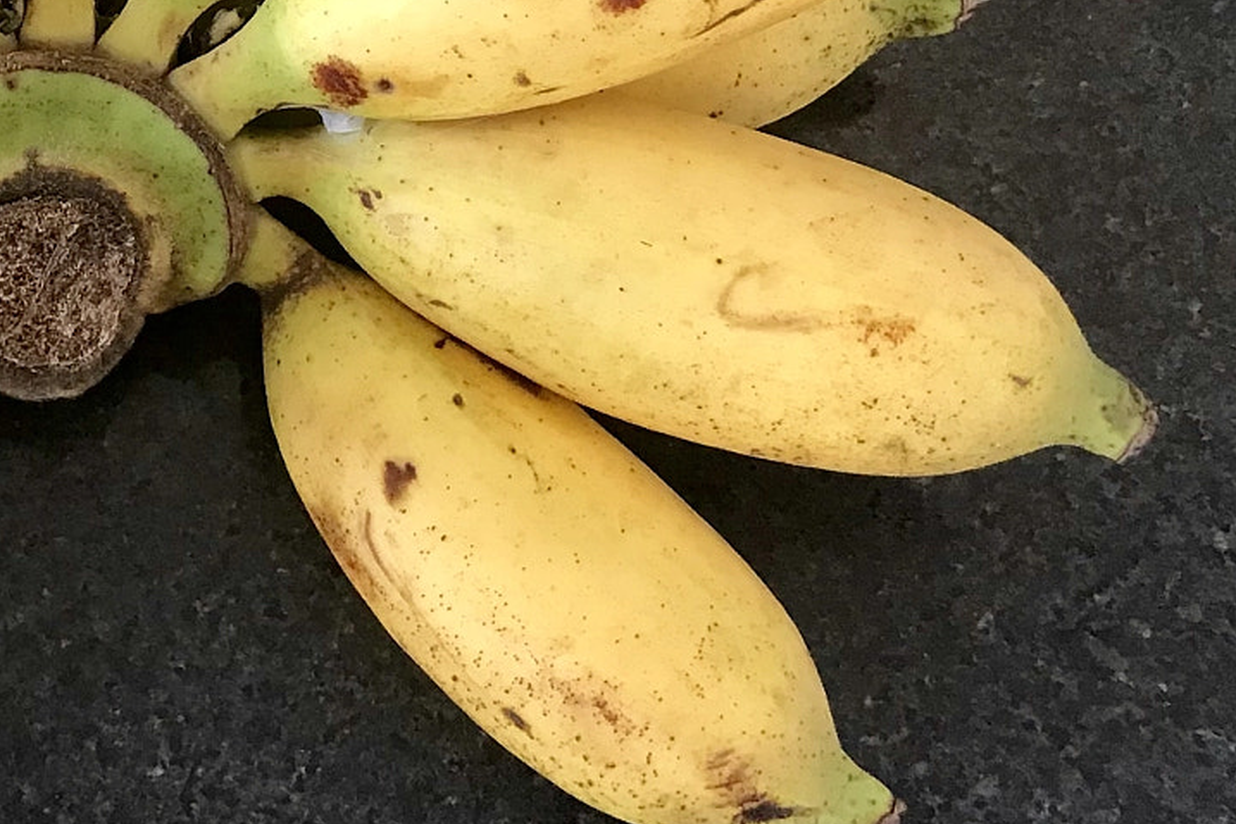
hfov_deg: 29.4
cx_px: 67
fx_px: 2231
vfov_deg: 20.5
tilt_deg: -69.7
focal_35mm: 65
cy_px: 88
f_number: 1.8
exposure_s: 1/15
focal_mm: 3.99
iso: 64
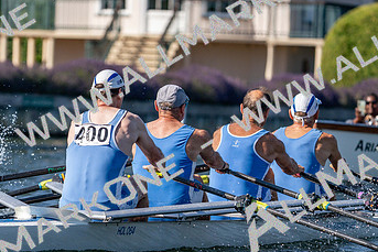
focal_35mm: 488
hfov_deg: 4.2
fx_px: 5126
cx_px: 151
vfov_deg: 2.8
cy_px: 150
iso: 200
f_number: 5.6
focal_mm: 289
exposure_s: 1/1600
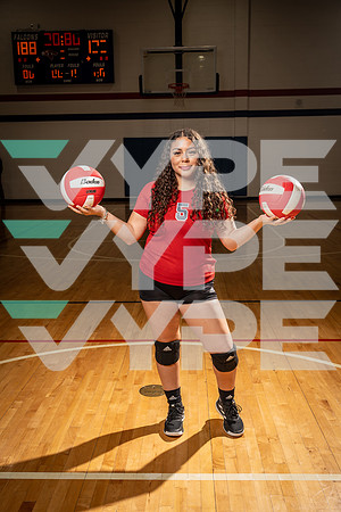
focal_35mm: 38
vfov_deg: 50.7
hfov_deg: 35.1
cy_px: 256
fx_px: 540
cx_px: 170
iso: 125
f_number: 5.6
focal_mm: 38
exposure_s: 1/250
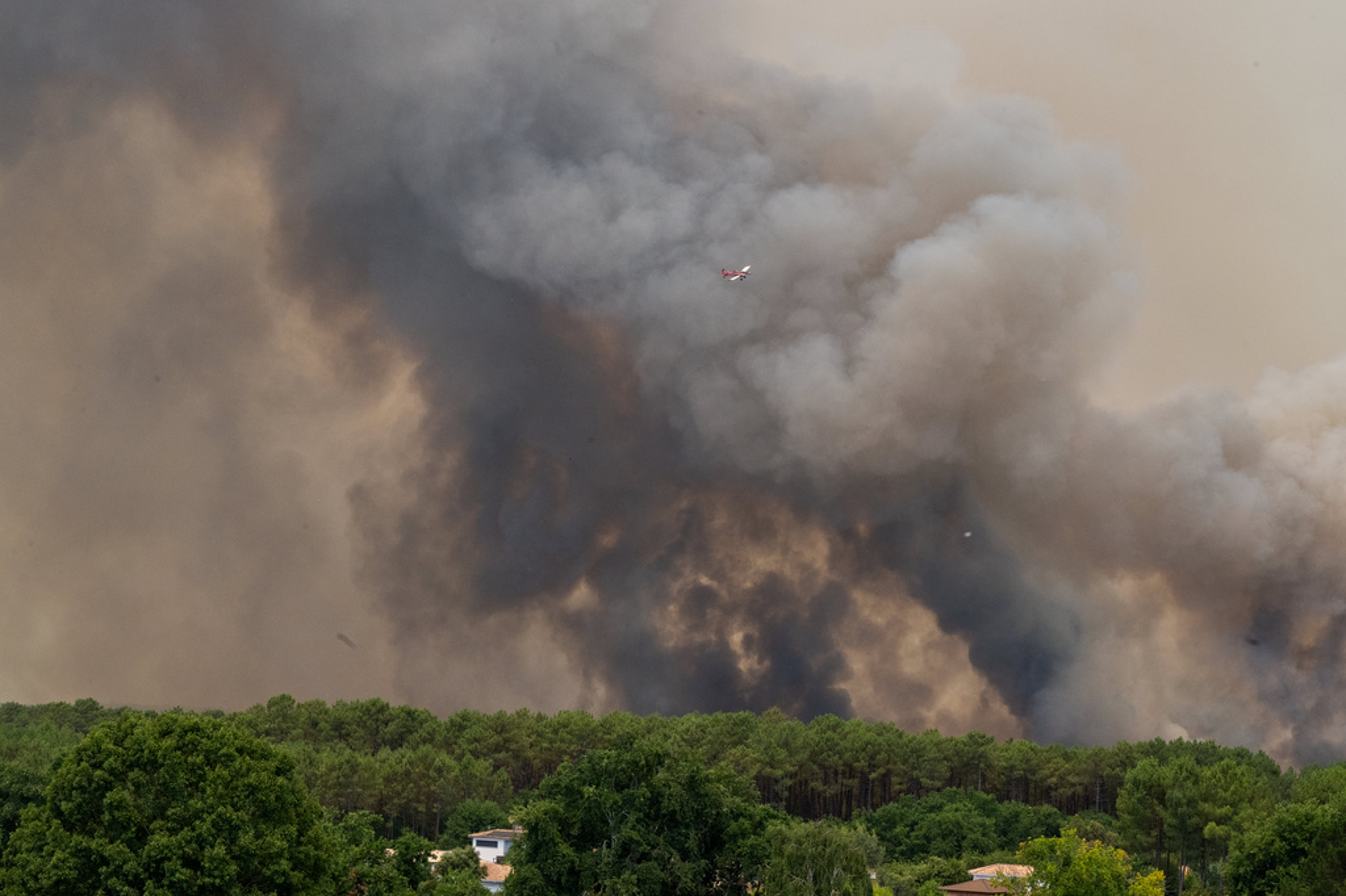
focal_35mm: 86
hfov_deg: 23.7
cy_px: 448
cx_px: 673
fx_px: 3214
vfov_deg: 15.9
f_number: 16
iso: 1400
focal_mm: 86
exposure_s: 1/500
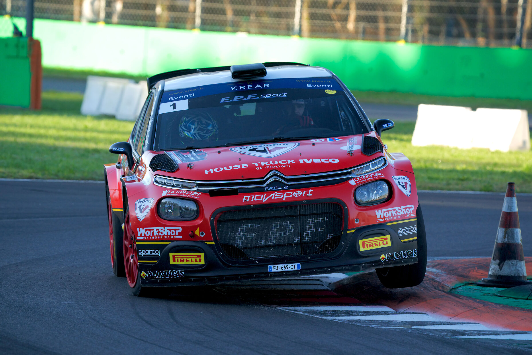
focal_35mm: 374
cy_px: 178
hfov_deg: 5.5
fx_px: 5526
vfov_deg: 3.7
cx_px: 266
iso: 3200
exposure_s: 1/800
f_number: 8
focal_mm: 374
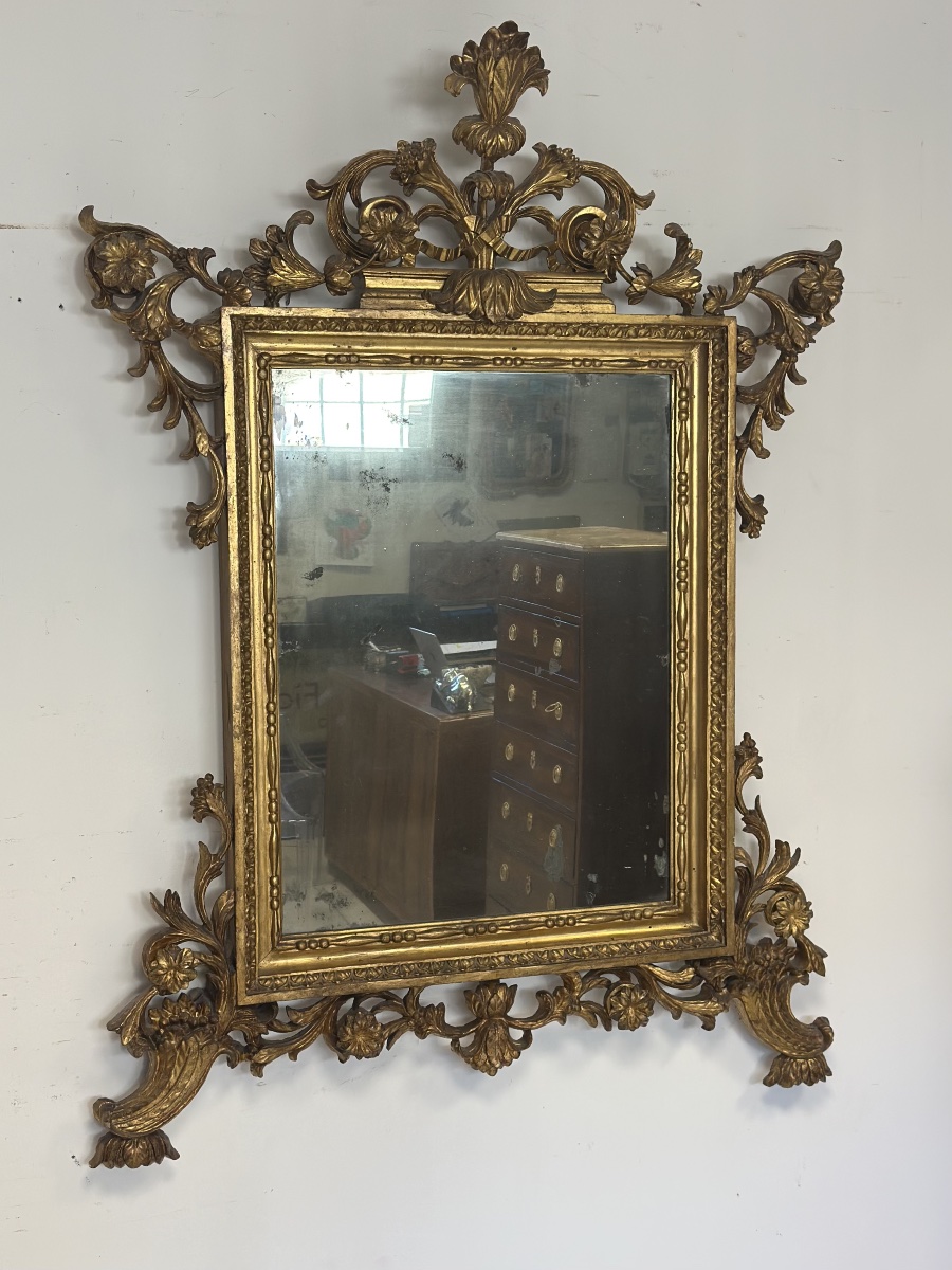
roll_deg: +3.2
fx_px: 1760
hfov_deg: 30.3
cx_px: 476
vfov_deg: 39.7
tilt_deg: -2.6
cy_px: 635
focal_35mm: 48
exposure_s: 1/100
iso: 160
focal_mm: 6.86
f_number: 1.78
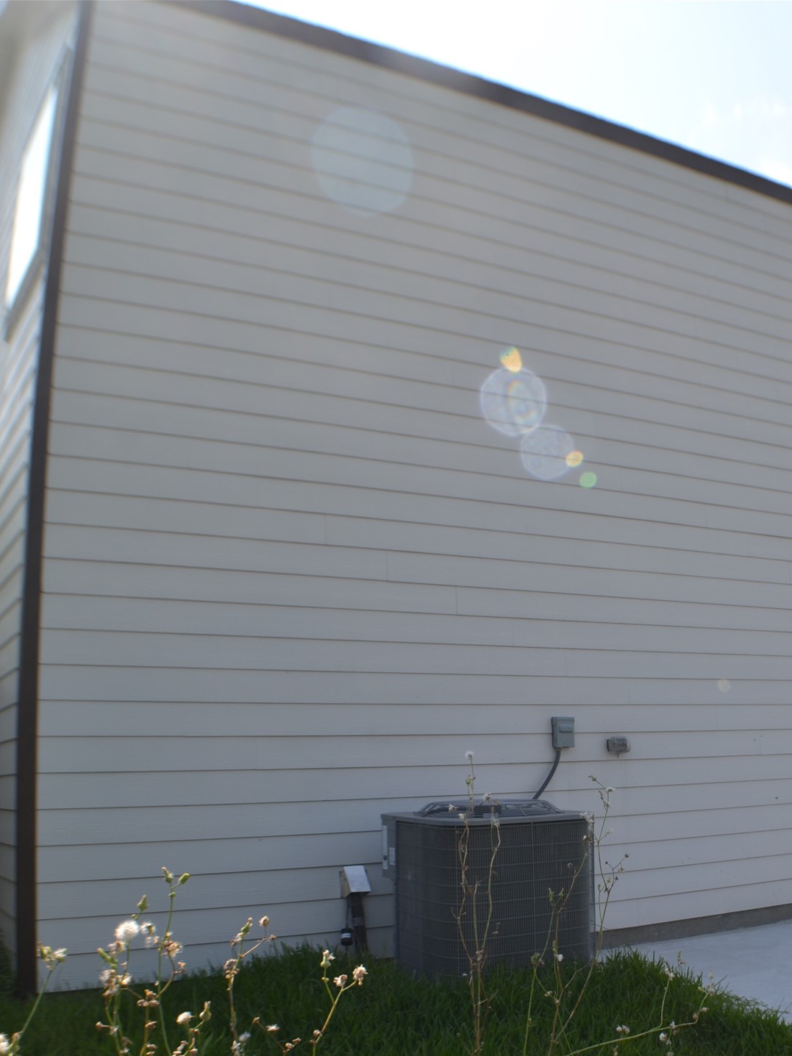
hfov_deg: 29.4
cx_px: 668
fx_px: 1464
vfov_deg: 39.7
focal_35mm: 48
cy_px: 532
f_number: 7.1
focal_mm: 22
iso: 100
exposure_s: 1/200
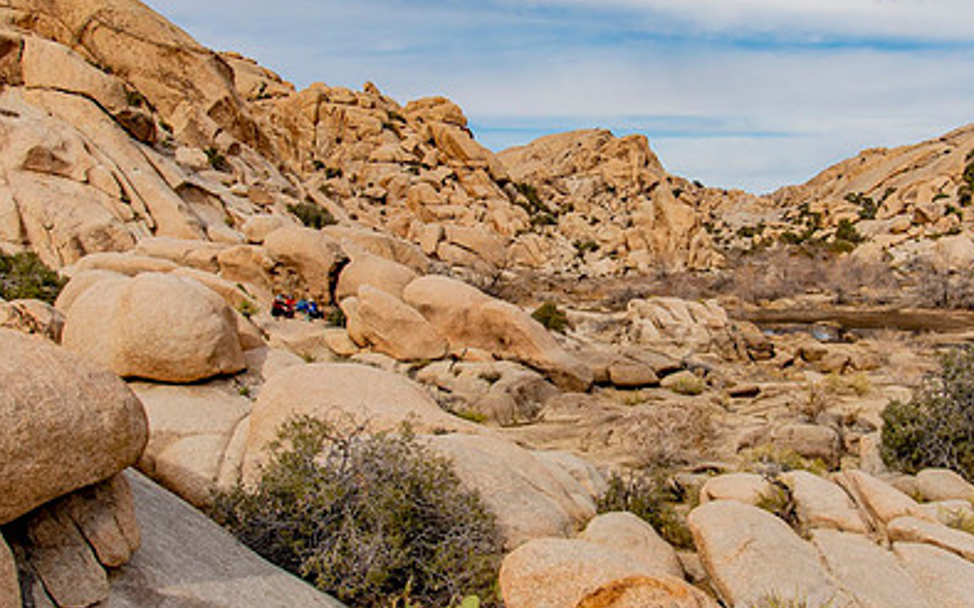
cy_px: 263
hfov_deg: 53.5
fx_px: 955
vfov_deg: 35.3
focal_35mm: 36
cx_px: 596
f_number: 4
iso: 100
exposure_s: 1/1250
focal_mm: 24
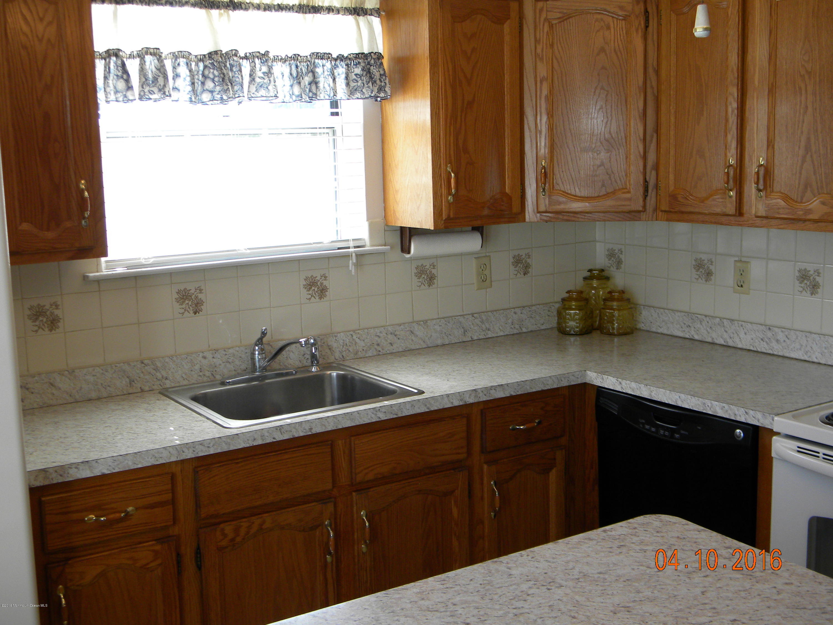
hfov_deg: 45.8
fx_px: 987
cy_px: 312
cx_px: 416
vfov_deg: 35.1
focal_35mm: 41
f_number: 3.8
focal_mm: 7.3
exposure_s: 1/59.8
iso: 126
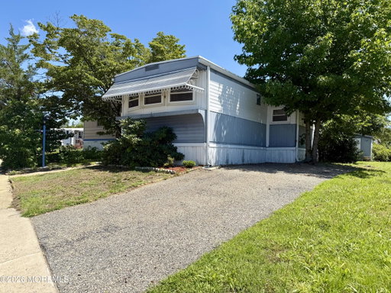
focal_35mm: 24
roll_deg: -2.1
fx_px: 271
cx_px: 196
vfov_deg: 56.8
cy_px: 146
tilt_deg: +0.2
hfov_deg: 71.6
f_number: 1.78
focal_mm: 6.76
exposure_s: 1/3584
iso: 80
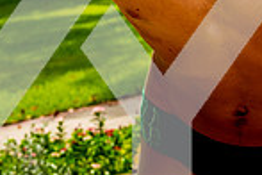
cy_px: -126
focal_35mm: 185
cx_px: 242
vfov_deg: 7.2
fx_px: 1346
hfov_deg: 11.0
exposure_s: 1/125
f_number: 8
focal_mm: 47
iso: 100
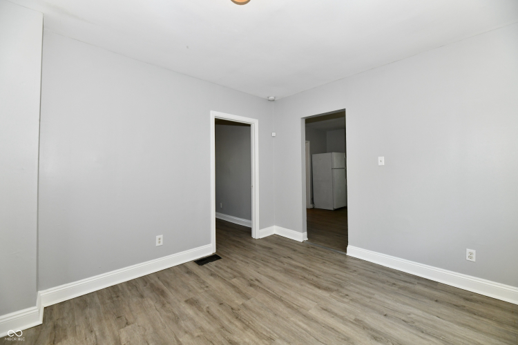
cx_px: 259
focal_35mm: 14
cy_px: 172
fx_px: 201
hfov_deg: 104.3
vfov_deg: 81.2
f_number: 6.3
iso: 640
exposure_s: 1/60
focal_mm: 14
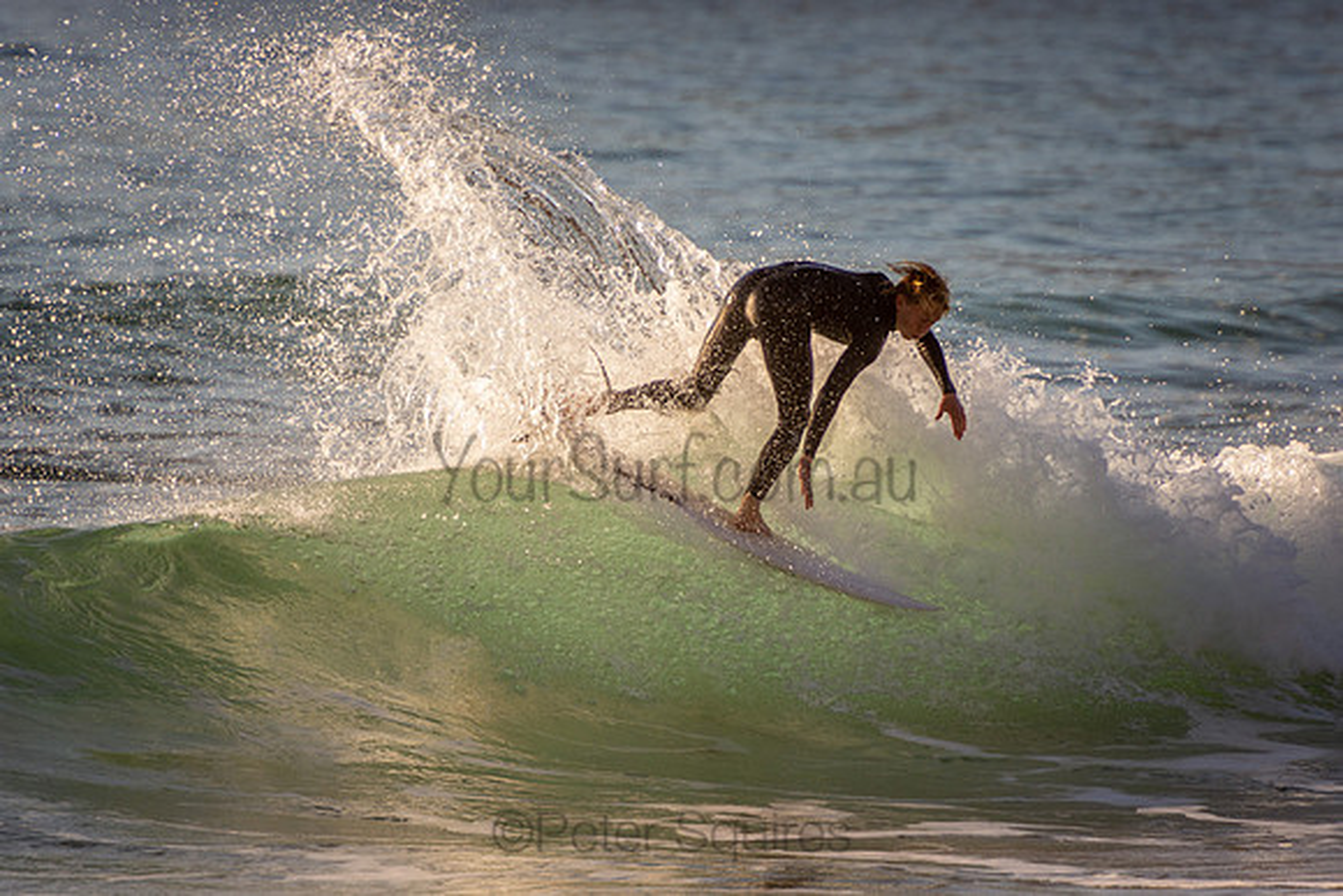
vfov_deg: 2.3
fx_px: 22388
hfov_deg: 3.4
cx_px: 672
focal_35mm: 600
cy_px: 448
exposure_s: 1/1250
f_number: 5.6
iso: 320
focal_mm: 400
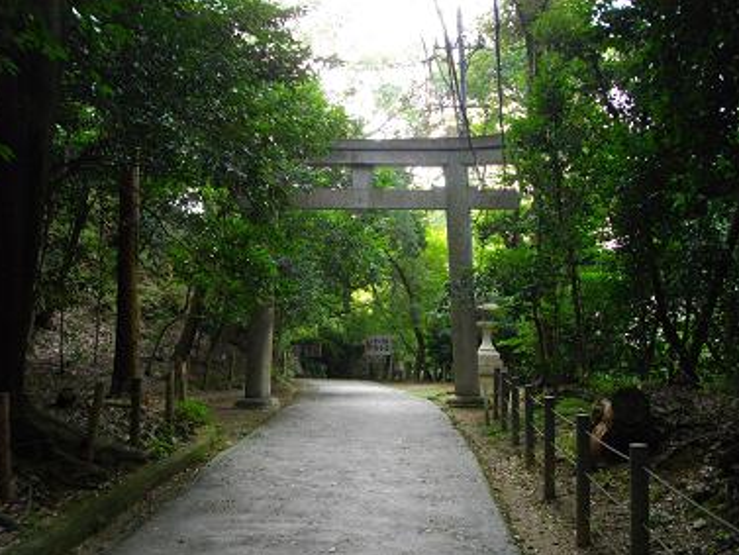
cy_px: 284
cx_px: 368
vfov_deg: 43.0
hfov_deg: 55.3
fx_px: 705
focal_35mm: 33
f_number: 2.9
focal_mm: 5.7
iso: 343
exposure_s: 1/50
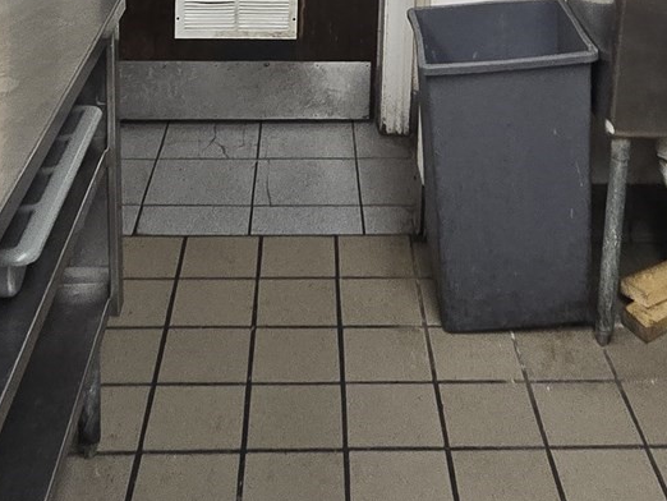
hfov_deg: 37.4
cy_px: -180
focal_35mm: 51
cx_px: 371
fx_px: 983
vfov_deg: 24.3
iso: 250
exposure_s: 1/60
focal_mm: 2.2
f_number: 2.2
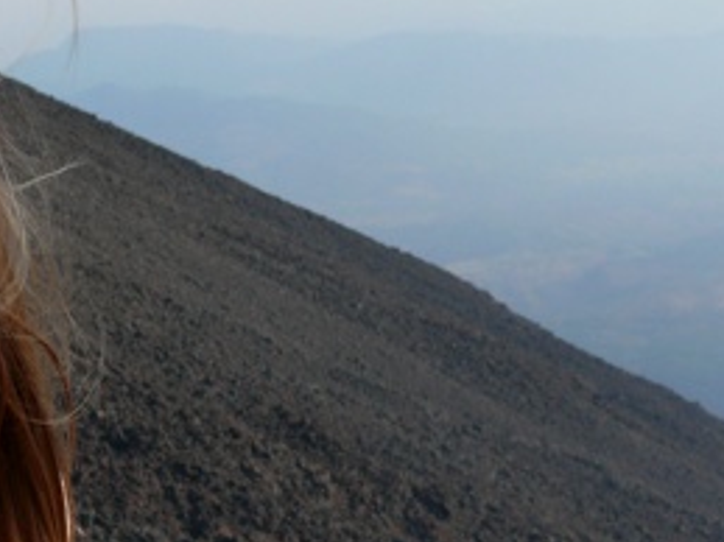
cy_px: 472
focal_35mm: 81
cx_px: 14
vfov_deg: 18.0
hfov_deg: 23.2
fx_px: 1693
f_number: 5
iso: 100
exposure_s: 1/250
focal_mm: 7.4
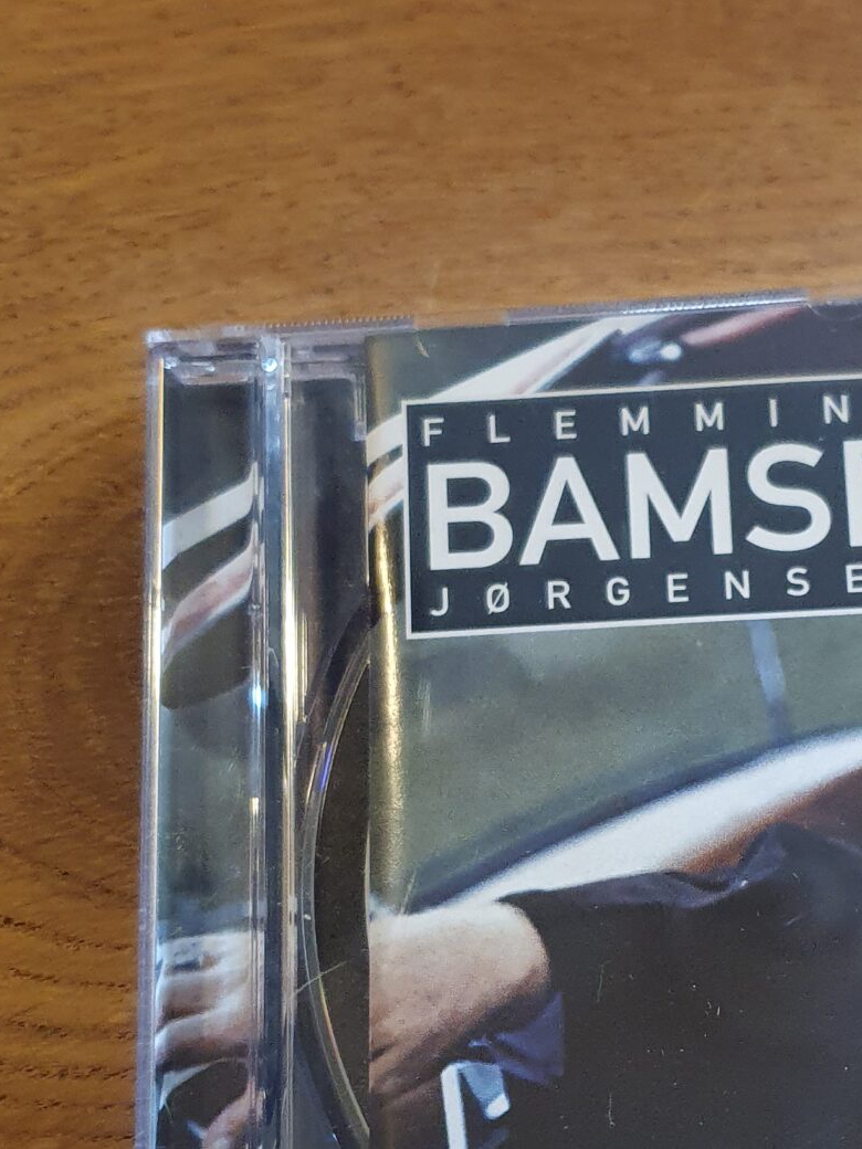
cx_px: 766
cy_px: 814
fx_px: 2125
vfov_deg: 29.9
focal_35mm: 64
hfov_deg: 22.4
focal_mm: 4.32
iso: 250
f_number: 1.5
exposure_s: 1/50
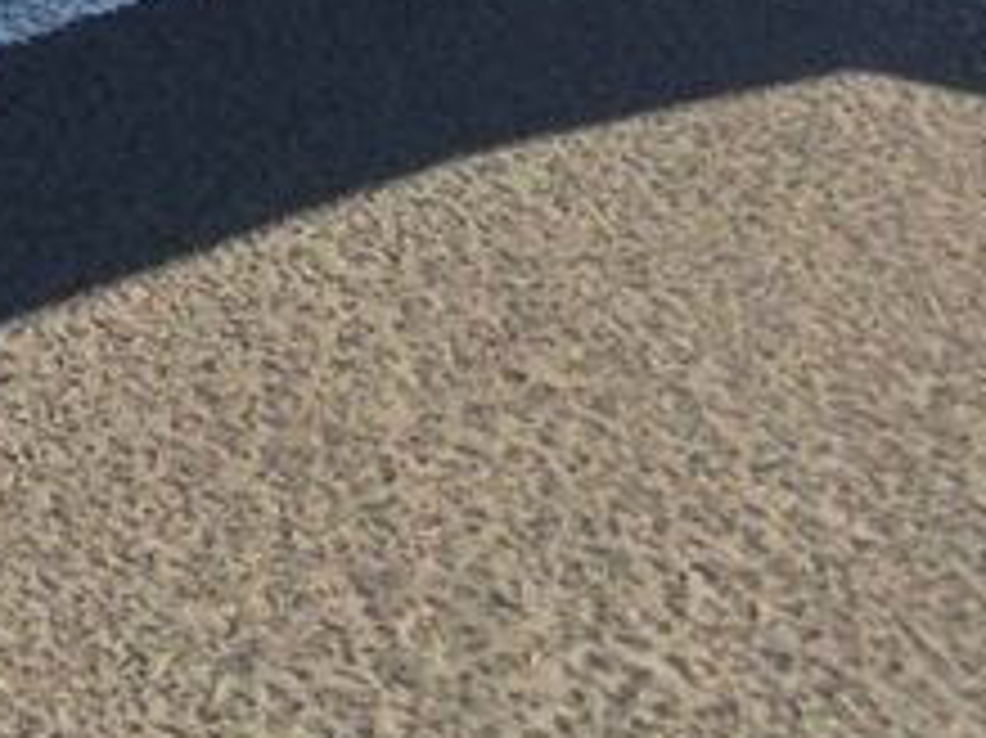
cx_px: -2008
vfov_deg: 7.7
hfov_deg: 9.3
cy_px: -1431
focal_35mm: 168
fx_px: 4783
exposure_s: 1/3530
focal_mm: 6.5
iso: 63
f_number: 1.4
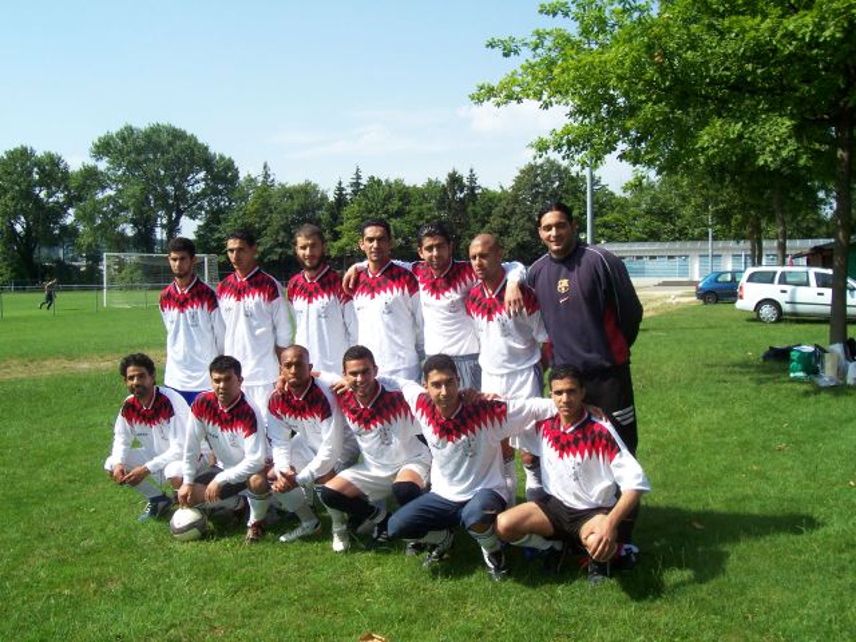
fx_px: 841
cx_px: 428
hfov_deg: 54.0
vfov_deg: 41.8
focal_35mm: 34
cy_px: 321
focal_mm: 5.6
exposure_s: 1/377
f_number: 5.1
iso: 80
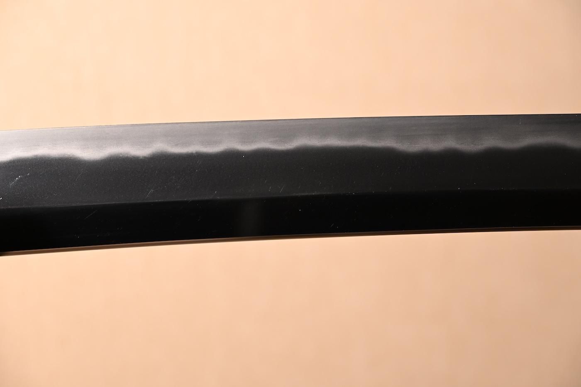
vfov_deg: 14.9
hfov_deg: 22.3
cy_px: 194
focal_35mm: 92
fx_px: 1476
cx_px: 290
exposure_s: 1/2
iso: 100
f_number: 5
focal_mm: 61
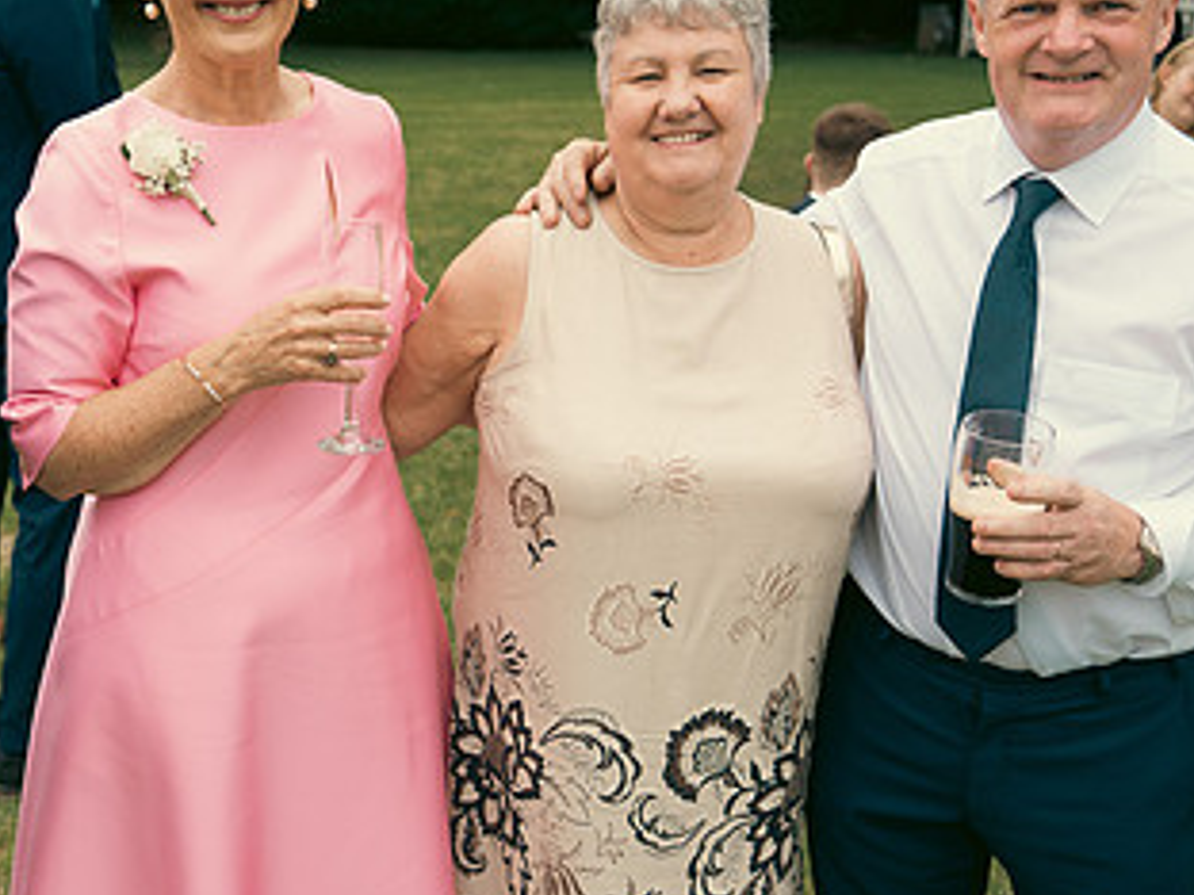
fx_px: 1725
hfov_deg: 37.6
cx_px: 352
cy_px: 369
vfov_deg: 29.1
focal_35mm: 50
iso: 125
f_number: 3.5
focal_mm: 28
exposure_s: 1/320
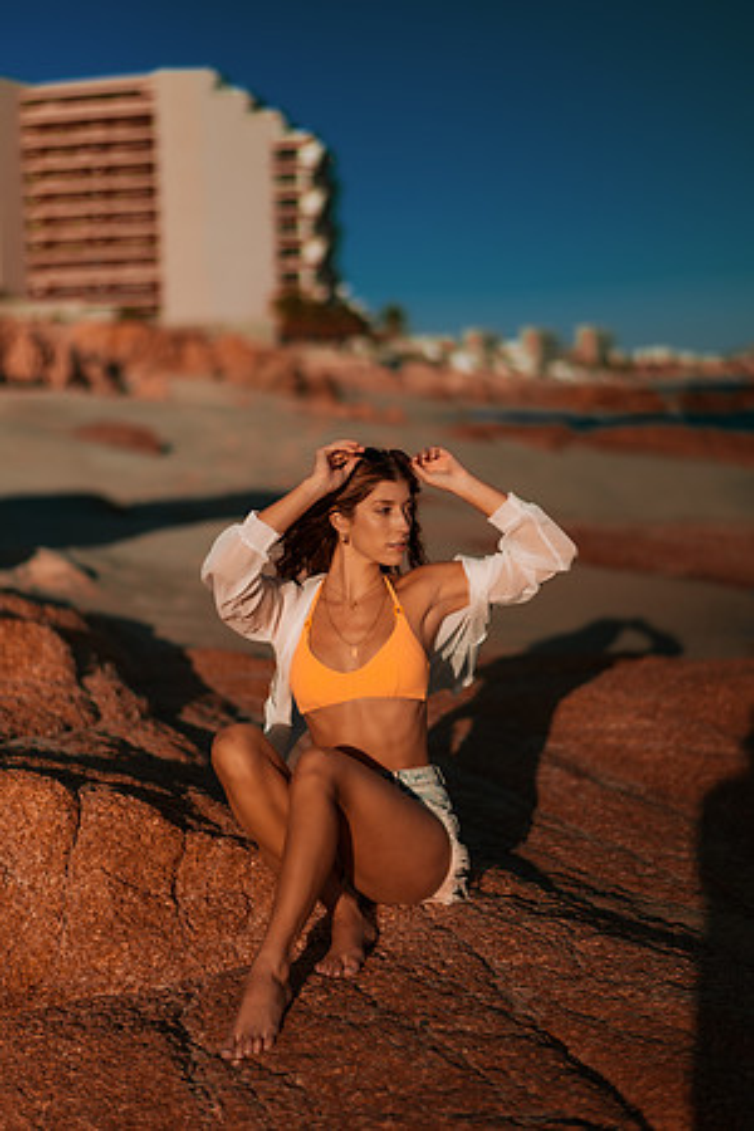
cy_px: 566
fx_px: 1822
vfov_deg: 34.5
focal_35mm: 58
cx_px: 377
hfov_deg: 23.4
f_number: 1.6
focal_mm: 58
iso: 50
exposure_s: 1/8000
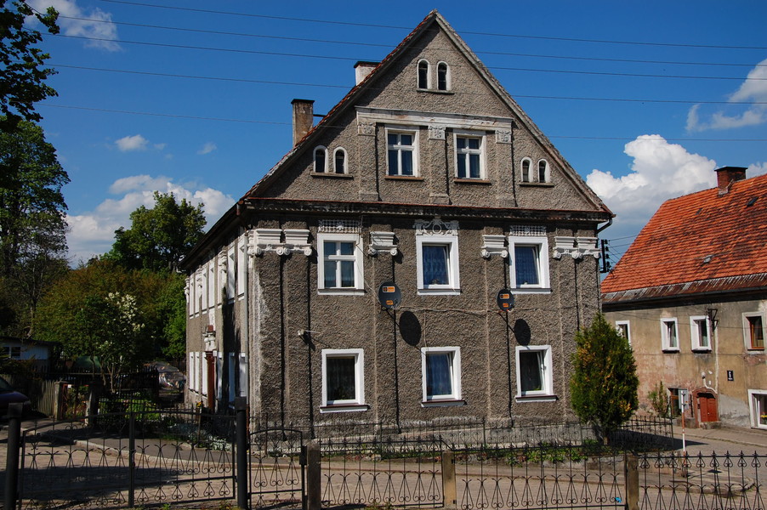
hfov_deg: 49.6
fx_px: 830
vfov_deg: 34.2
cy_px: 255
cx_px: 384
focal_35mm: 39
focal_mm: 26
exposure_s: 1/1250
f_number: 7.1
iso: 200
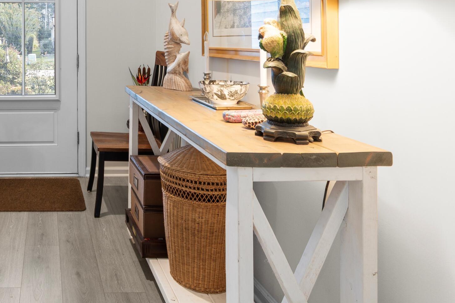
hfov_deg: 53.1
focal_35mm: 31
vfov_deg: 39.3
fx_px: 392
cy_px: 31
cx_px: 48
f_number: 4.5
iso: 100
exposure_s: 1/1.67
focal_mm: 10
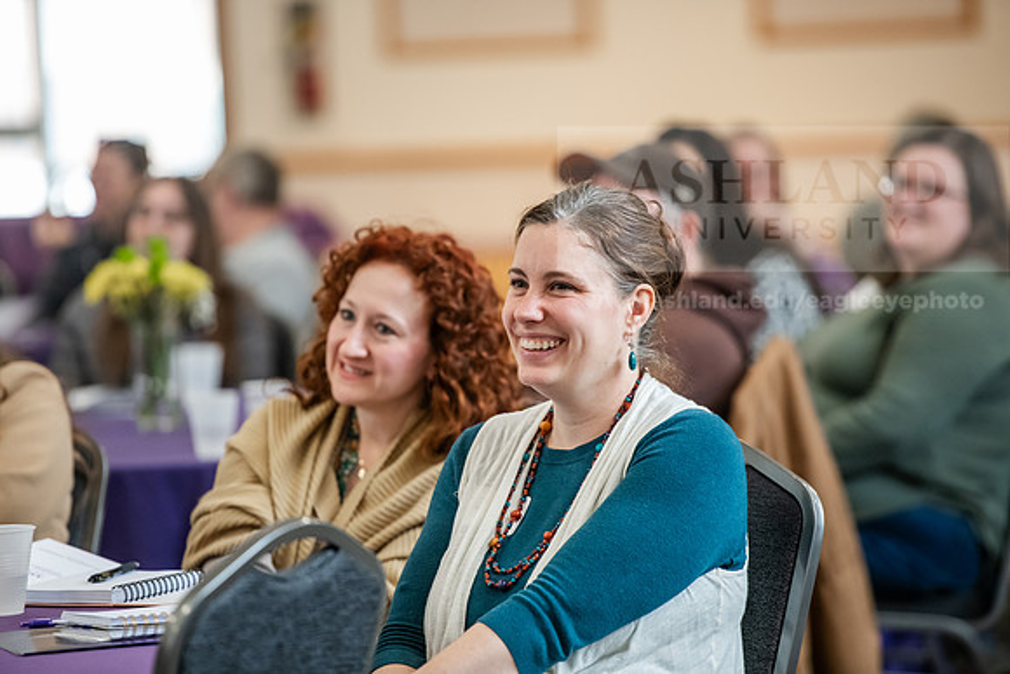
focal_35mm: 195
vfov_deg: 7.0
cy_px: 337
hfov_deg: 10.5
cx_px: 505
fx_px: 5472
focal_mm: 195
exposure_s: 1/200
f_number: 3.2
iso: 2000
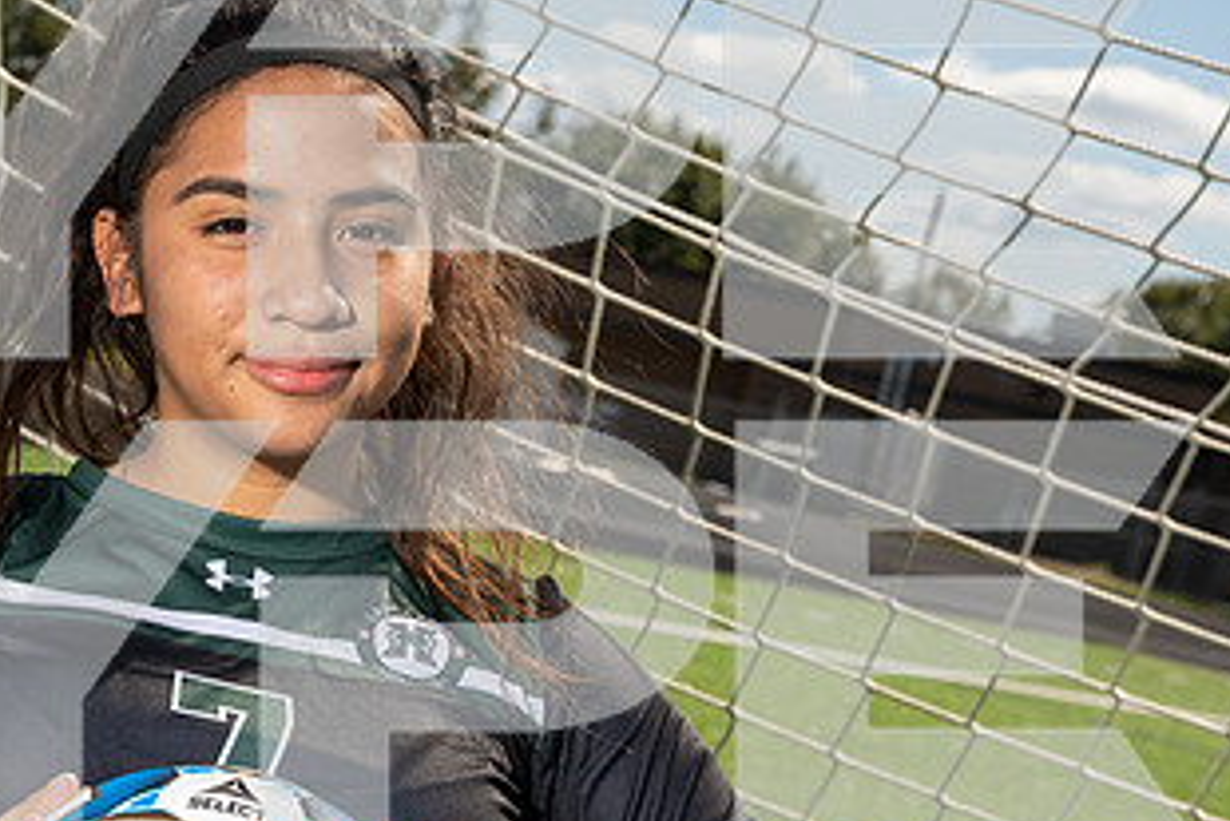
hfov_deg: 19.5
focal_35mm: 103
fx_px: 3521
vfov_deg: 13.3
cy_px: 633
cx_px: 183
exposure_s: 1/250
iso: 100
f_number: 8
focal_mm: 55
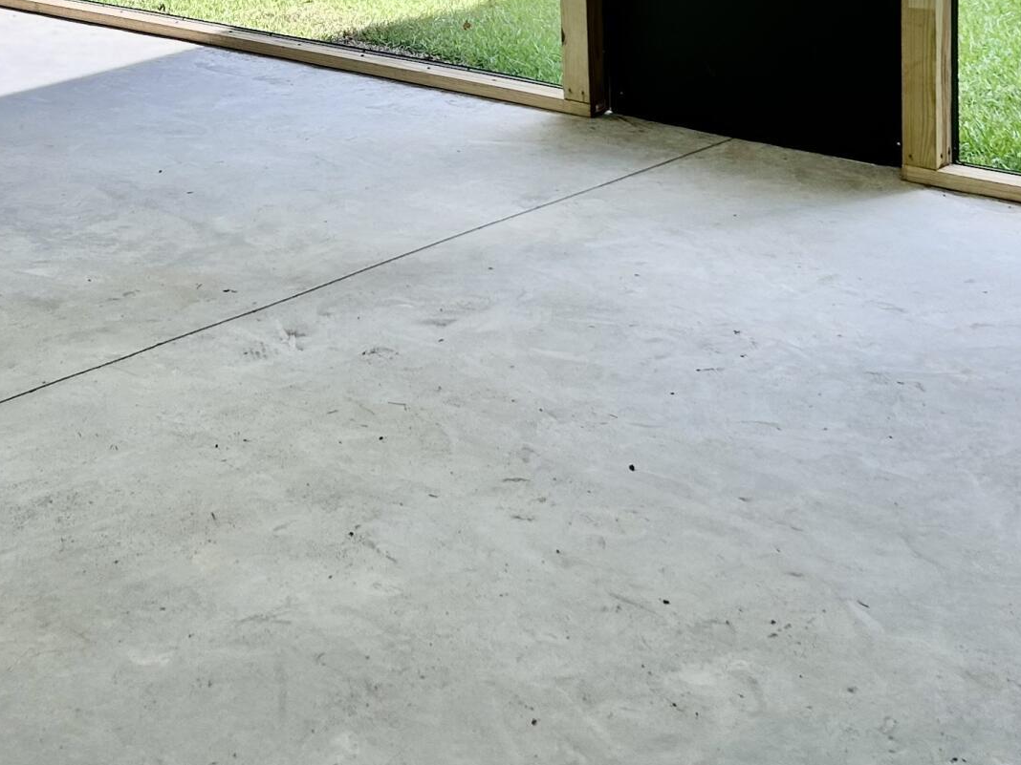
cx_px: 323
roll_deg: +2.3
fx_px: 2153
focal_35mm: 73
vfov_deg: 19.2
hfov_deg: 26.5
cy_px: -117
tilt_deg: -8.2
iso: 40
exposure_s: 1/228
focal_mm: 5.7
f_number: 1.5
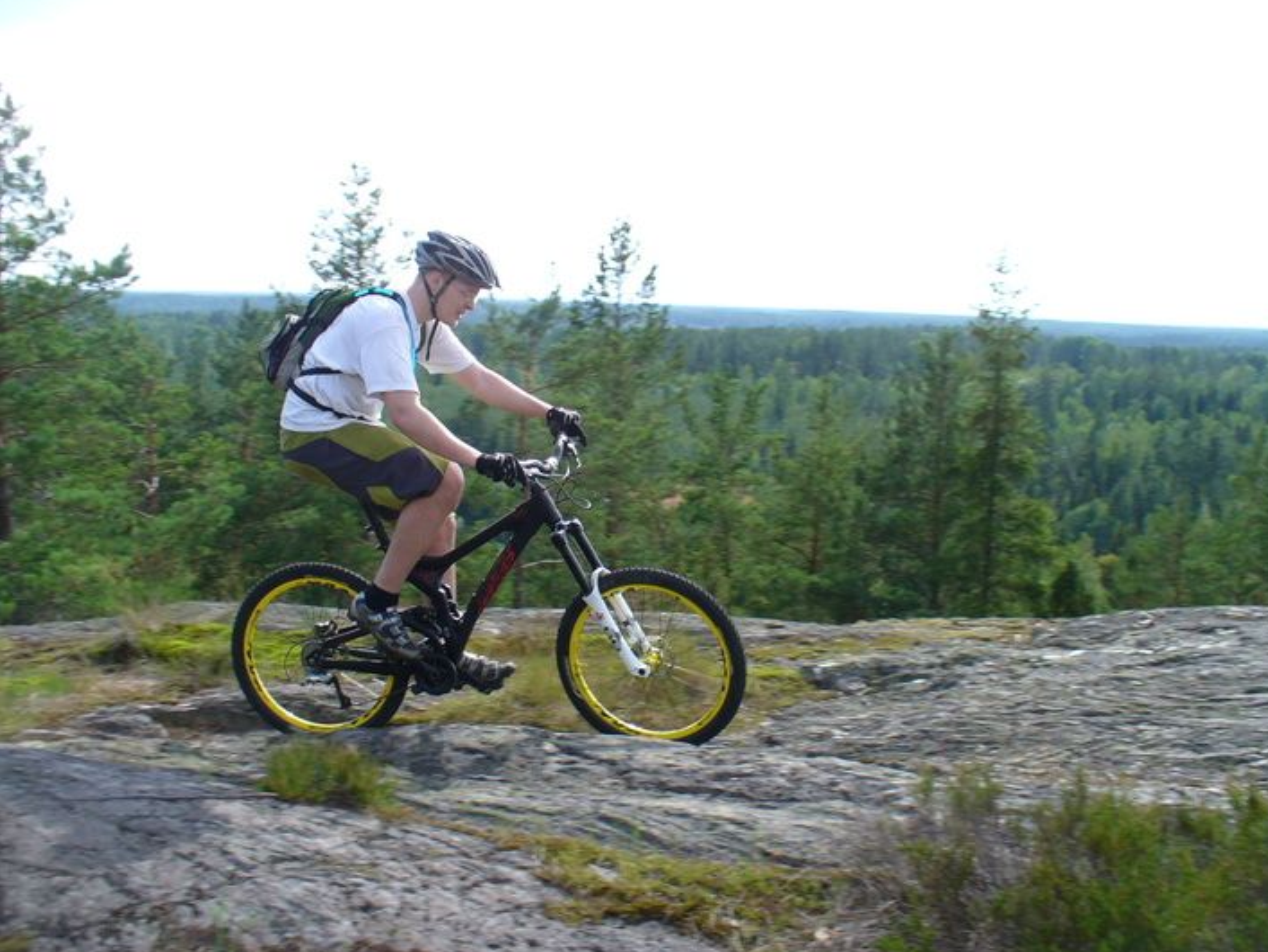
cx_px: 649
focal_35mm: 38
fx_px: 1392
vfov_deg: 37.7
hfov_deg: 49.0
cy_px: 476
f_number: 5.6
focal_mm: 6.1
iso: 64
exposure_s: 1/125
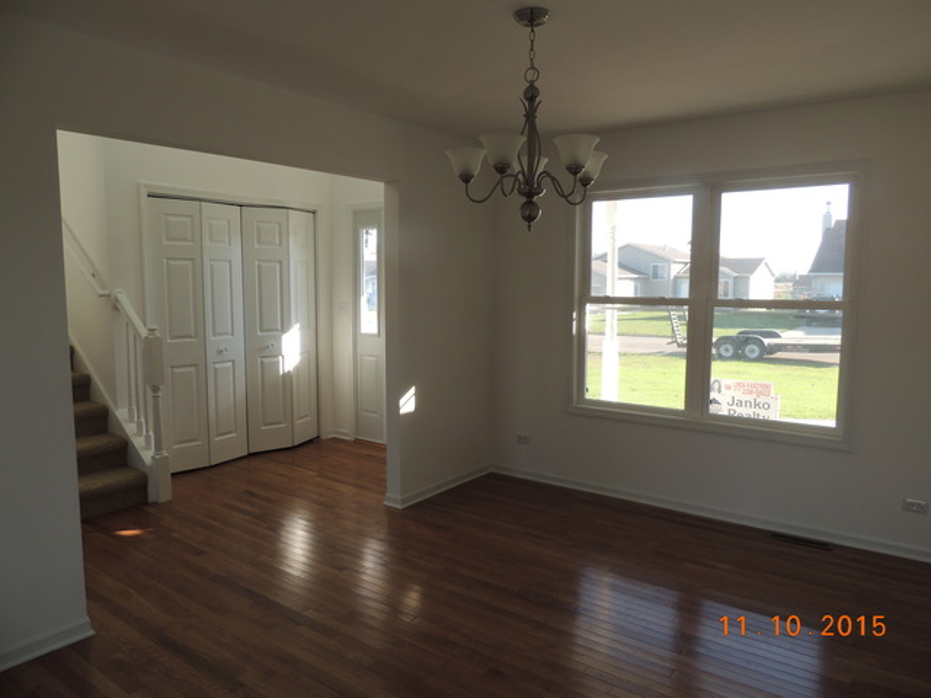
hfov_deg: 71.6
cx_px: 466
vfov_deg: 56.8
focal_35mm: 24
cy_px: 349
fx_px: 645
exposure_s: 1/125
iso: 100
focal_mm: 4.3
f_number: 3
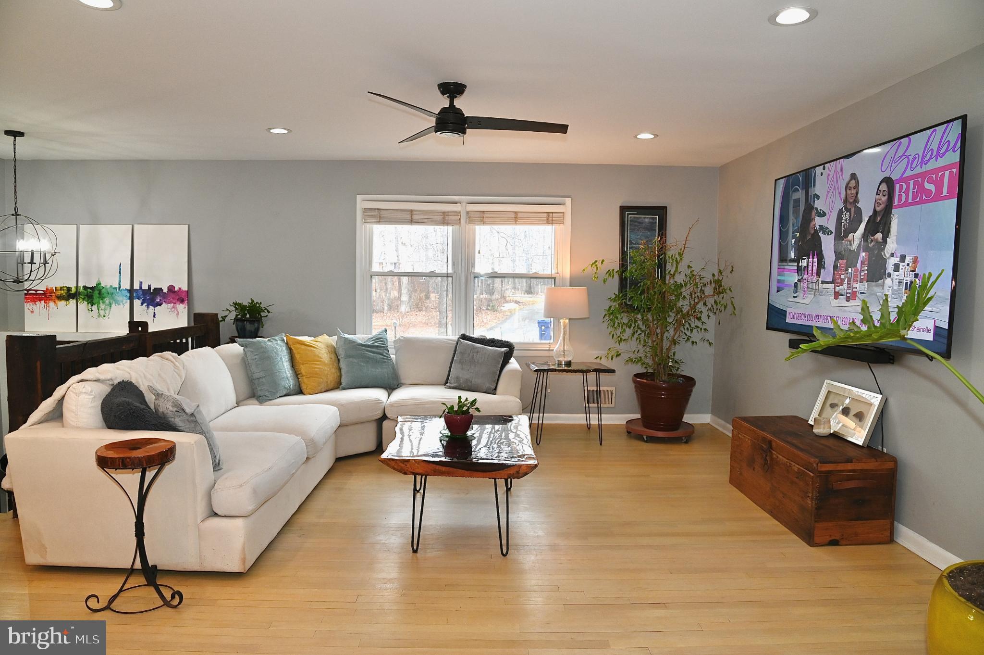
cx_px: 492
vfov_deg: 53.1
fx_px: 655
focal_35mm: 24
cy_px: 328
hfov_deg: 73.8
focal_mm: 24
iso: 1600
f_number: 8
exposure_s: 1/100
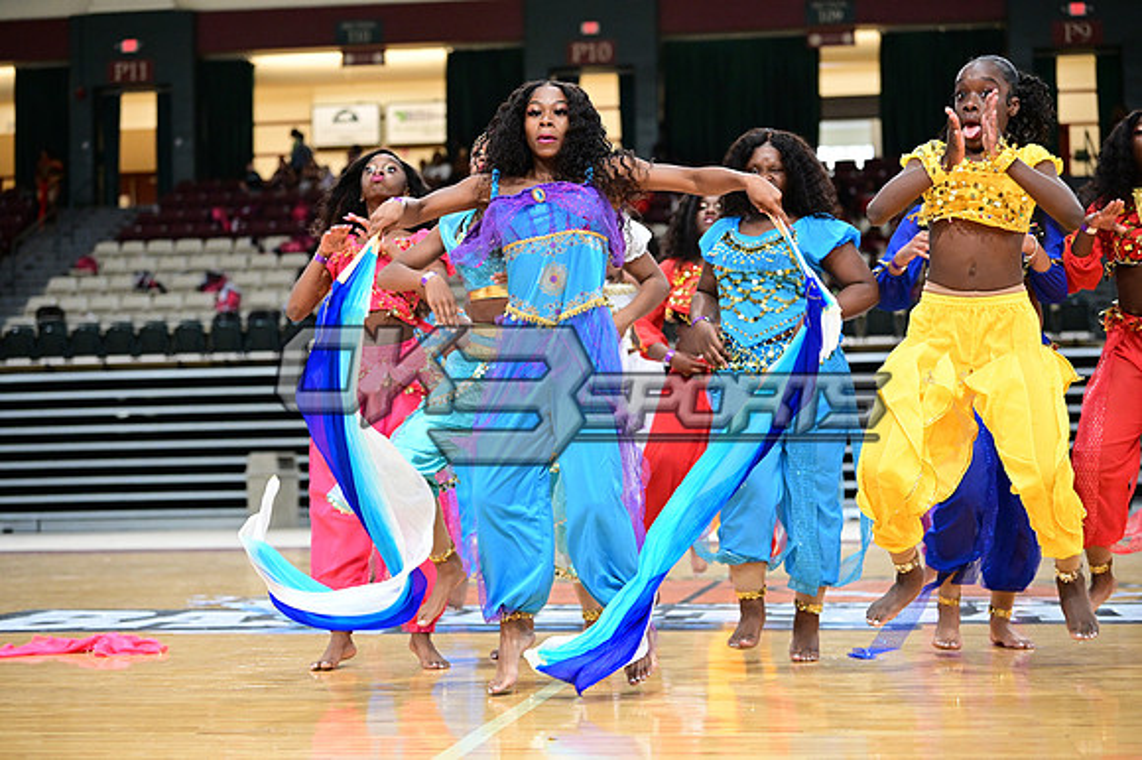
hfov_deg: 28.9
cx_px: 571
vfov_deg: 19.4
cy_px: 380
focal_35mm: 70
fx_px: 2219
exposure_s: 1/1000
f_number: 3.2
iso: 6400
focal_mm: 70
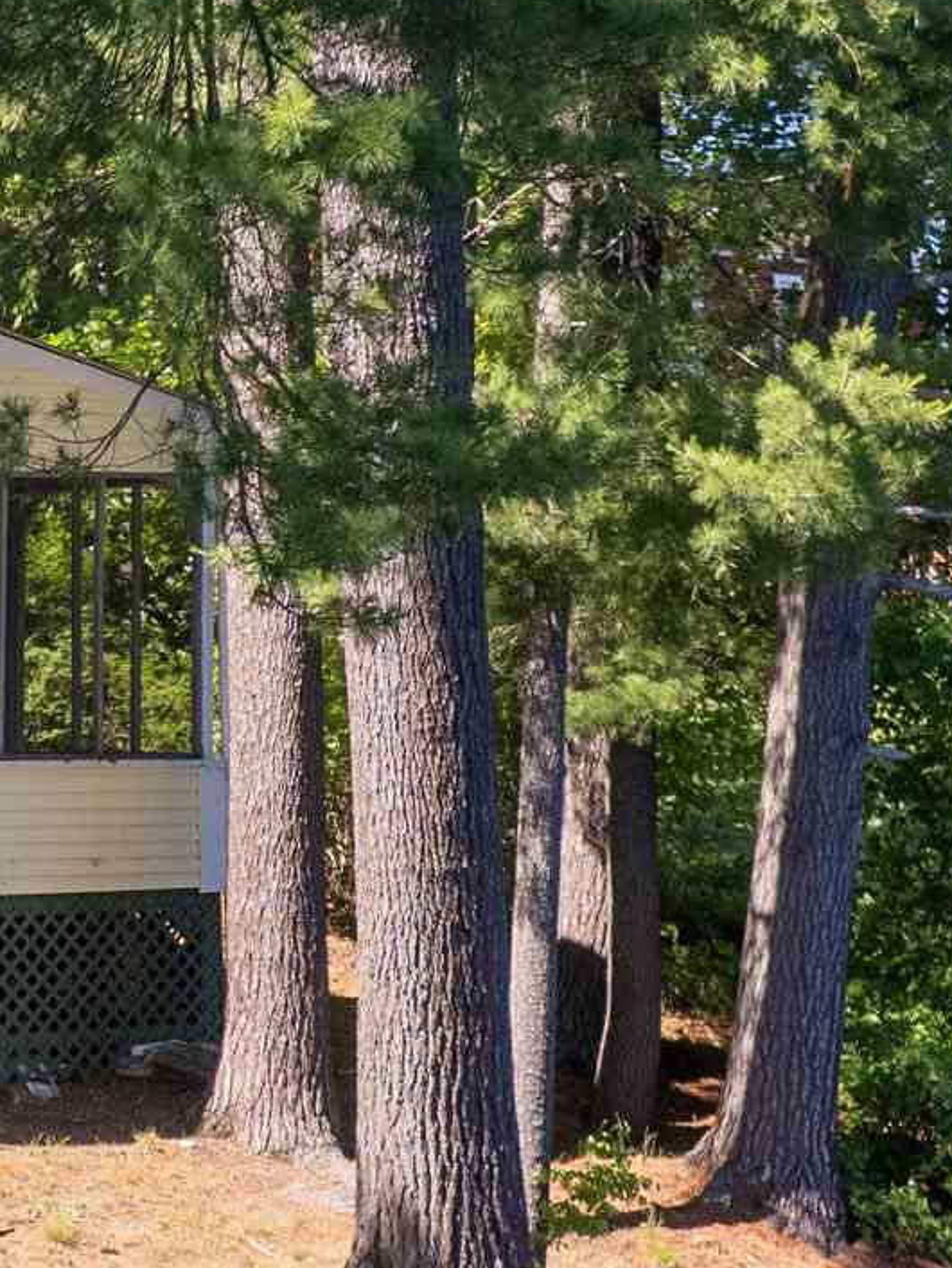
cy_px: 406
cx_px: -345
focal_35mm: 92
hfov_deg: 15.2
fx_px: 3372
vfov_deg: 21.2
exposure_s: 1/90
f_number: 2.8
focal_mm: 8.38
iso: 100
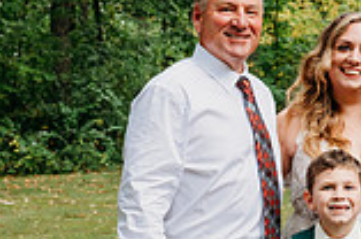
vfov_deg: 10.8
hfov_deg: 15.6
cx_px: 453
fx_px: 1261
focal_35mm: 126
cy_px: 215
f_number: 4.5
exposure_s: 1/400
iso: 200
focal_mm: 34
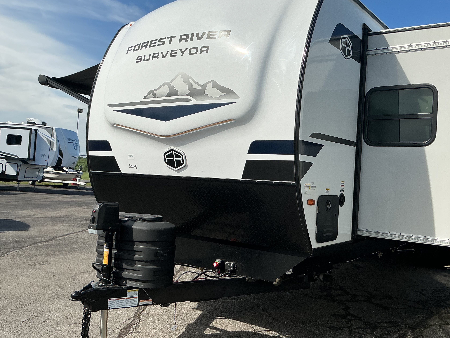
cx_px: 267
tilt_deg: +2.0
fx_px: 455
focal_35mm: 35
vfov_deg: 40.7
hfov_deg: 52.3
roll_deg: -4.0
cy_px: 170
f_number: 1.8
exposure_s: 1/2801
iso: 25
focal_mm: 3
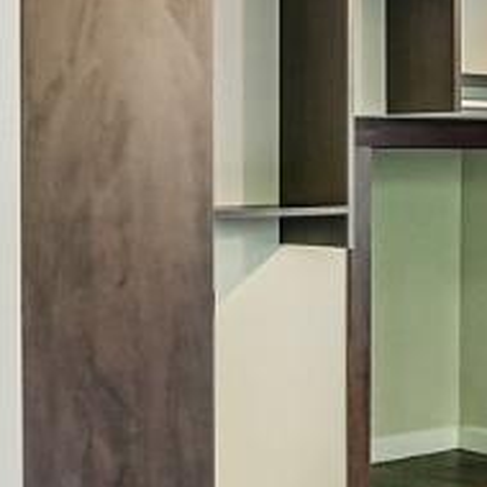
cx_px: 1143
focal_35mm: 94
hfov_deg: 13.7
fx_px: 1496
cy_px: 150
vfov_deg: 18.4
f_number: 8
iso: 800
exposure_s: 1/10
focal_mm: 14
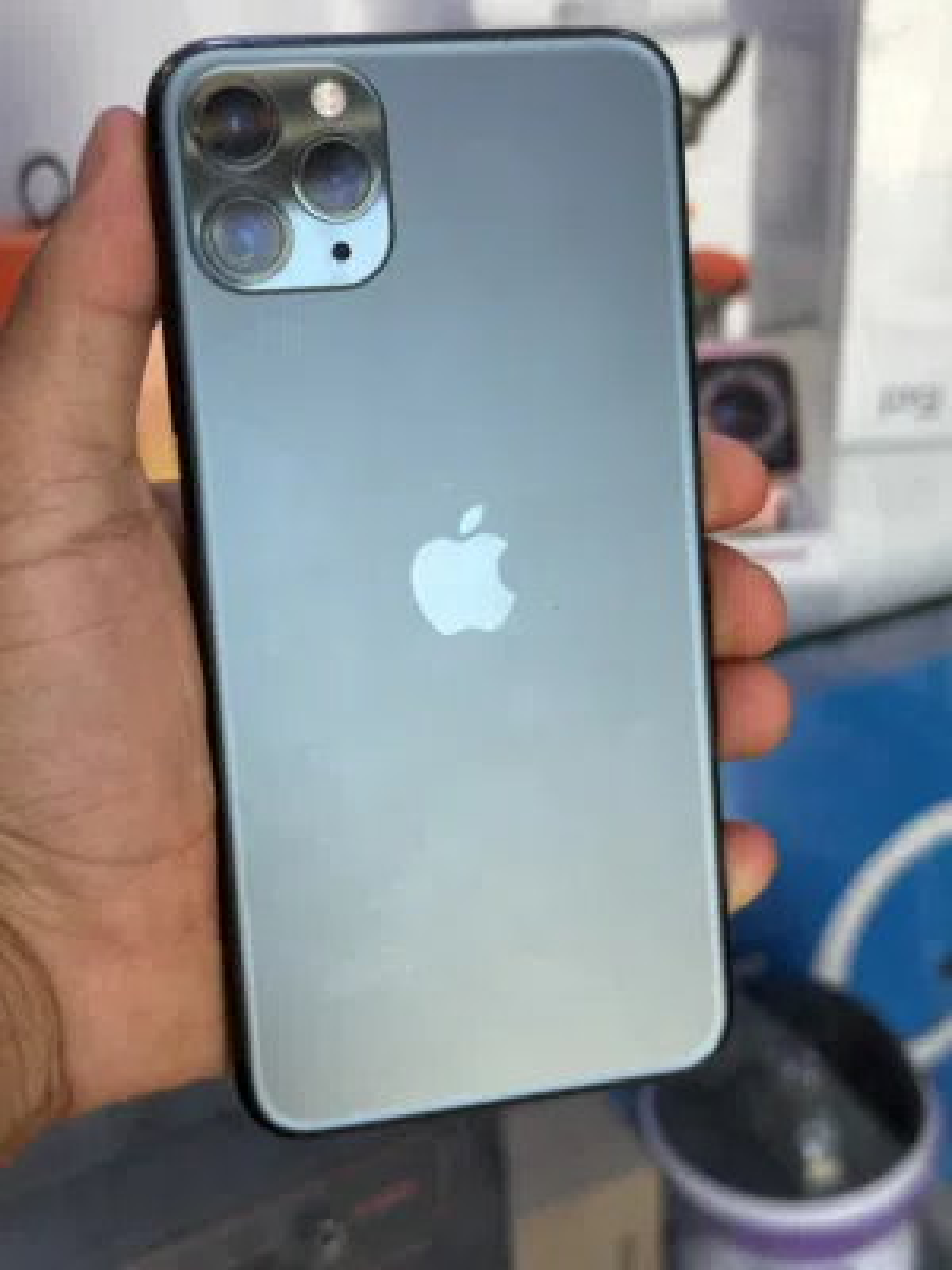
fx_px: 1760
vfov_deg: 39.7
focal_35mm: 48
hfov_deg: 30.3
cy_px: 635
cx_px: 476
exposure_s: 1/309
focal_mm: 6.86
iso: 64
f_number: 1.78
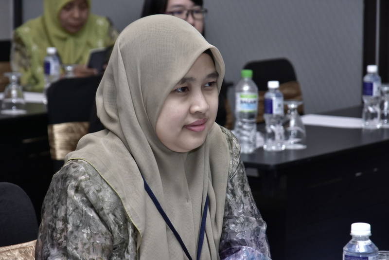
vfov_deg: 8.7
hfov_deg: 13.0
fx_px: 1702
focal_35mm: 158
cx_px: 194
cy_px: 130
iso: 1000
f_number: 6.3
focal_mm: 105
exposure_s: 1/50
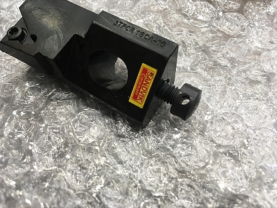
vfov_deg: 48.2
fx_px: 232
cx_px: 138
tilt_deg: -60.6
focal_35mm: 29
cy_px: 104
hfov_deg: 61.7
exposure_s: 1/30
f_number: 2.2
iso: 80
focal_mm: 4.15
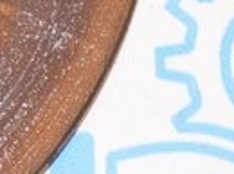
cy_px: -143
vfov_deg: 5.1
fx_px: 1922
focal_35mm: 285
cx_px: -328
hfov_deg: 6.6
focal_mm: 25
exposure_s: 1/80
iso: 1600
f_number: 8
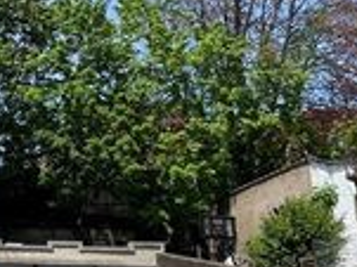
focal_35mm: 86
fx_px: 886
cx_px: -151
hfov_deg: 20.1
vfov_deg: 17.1
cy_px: 98
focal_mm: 5.7
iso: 50
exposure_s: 1/3968
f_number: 1.5
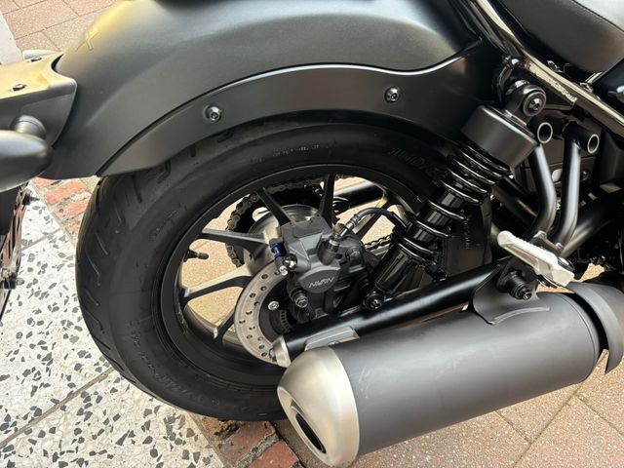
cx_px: 312
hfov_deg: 67.3
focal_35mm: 26
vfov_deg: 53.1
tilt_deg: -53.0
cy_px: 234
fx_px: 469
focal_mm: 5.96
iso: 250
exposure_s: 1/60
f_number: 1.6
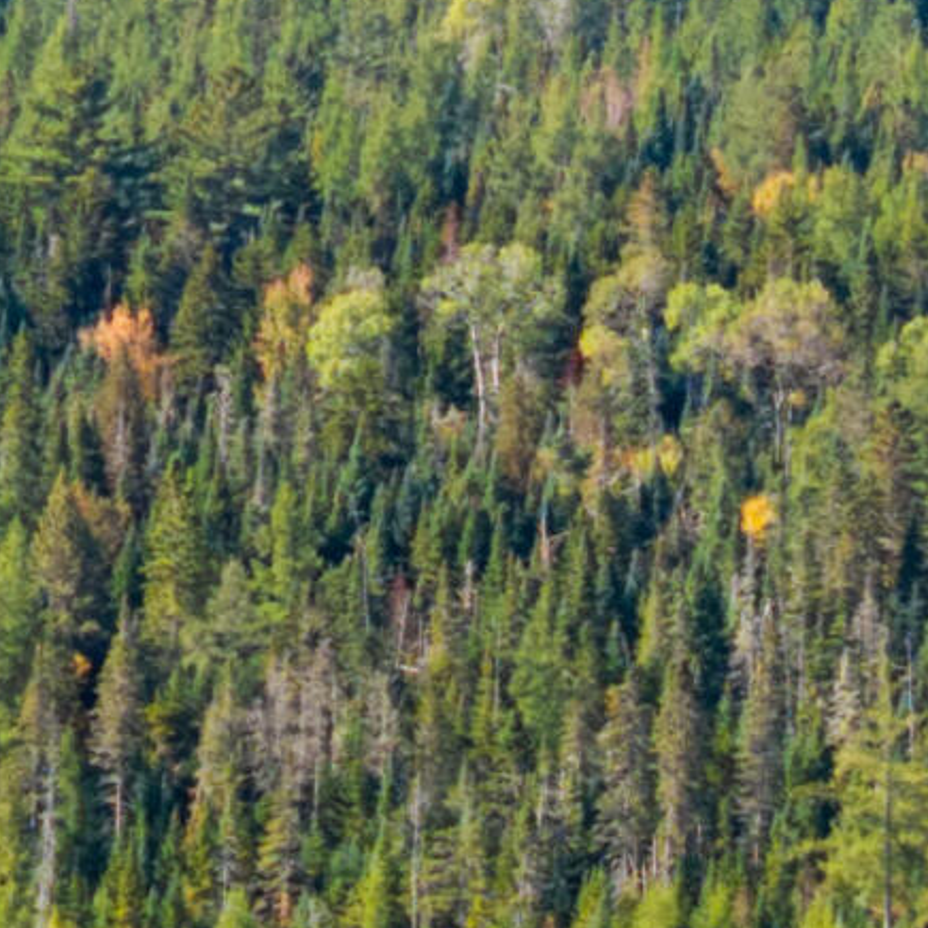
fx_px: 12921
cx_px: 324
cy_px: 521
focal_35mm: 426
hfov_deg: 4.1
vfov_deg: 4.1
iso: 100
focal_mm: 19.35
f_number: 2.8
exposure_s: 1/400
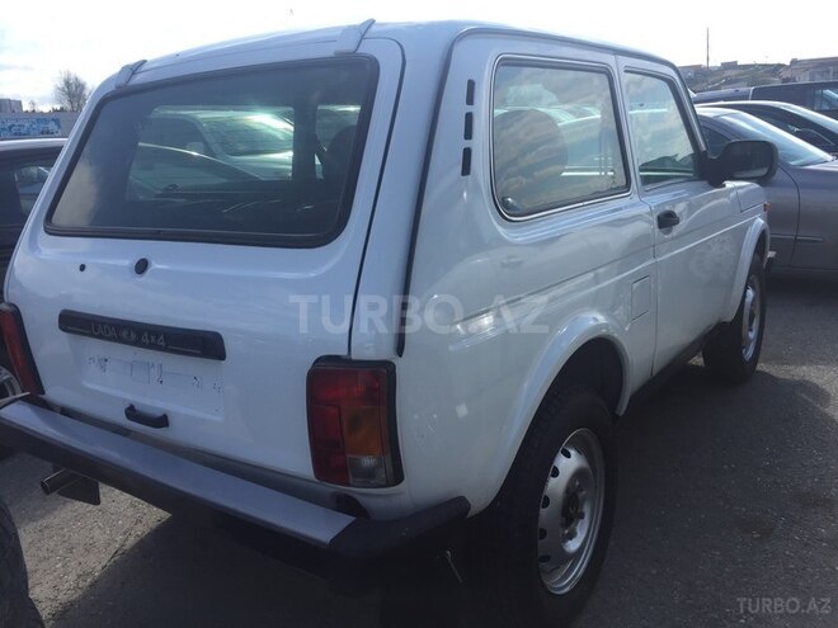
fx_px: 702
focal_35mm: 29
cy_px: 314
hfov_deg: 61.7
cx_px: 419
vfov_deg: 48.2
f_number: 2.2
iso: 32
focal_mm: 4.15
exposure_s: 1/1276
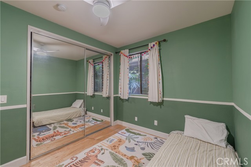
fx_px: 98
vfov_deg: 81.2
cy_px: 84
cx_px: 126
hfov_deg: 104.2
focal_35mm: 14
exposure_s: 1/125
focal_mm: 14
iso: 800
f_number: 5.6
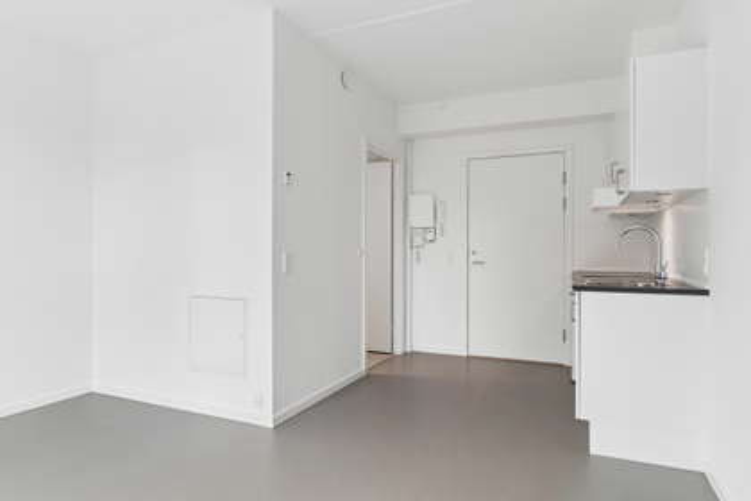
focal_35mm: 21
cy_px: 250
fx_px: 438
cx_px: 376
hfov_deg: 81.2
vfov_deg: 59.5
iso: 200
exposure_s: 1/20
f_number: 8
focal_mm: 14
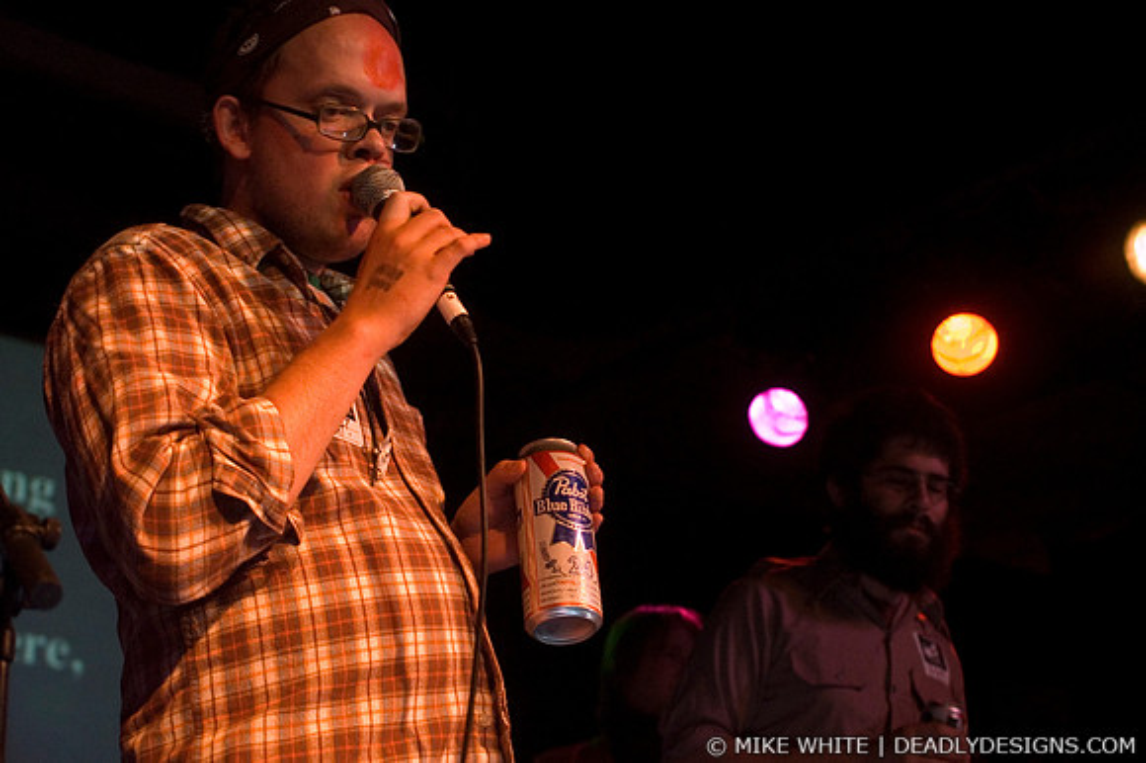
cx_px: 573
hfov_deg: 33.4
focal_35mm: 60
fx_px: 1909
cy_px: 382
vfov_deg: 22.6
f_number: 2.8
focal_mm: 40
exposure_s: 1/50
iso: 1600
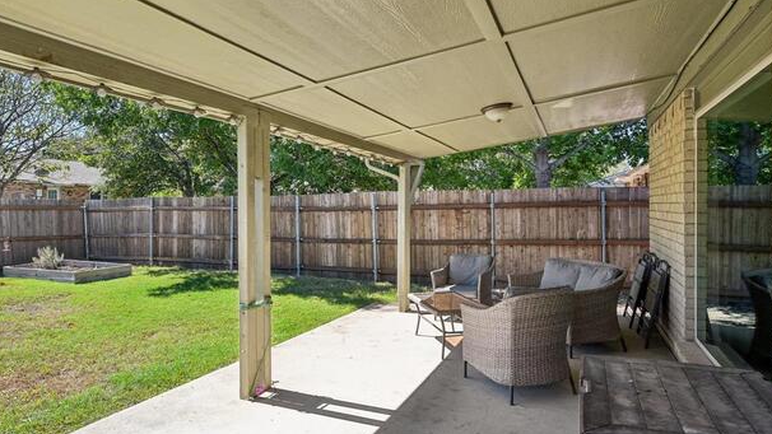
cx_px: 382
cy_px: 202
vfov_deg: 52.4
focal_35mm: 22
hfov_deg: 82.4
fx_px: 441
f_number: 8
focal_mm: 19.5
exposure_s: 1/400
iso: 400
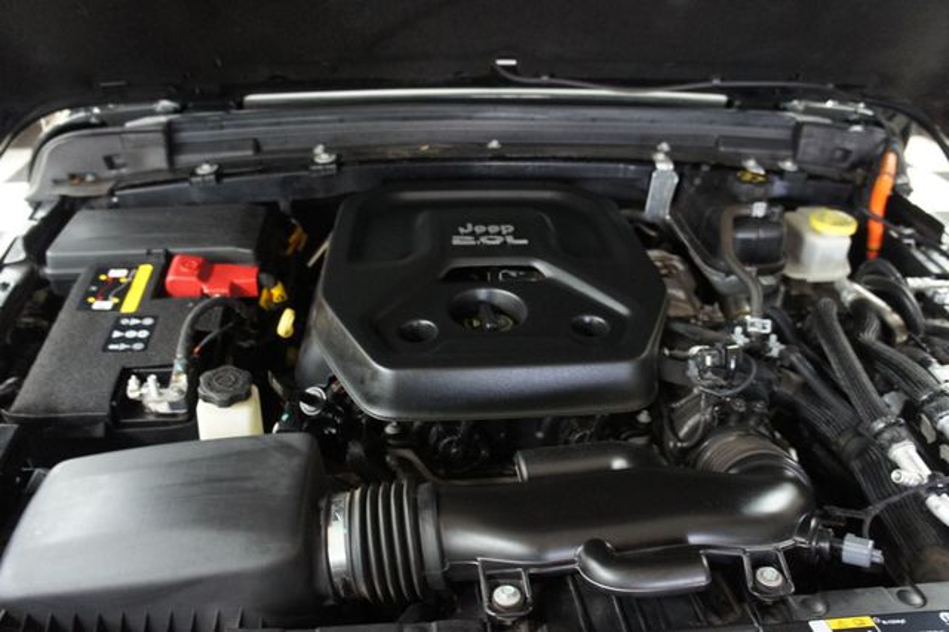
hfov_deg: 67.4
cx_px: 474
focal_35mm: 27
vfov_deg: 47.9
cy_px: 316
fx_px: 711
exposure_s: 1/15
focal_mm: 18
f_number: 3.5
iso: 1600
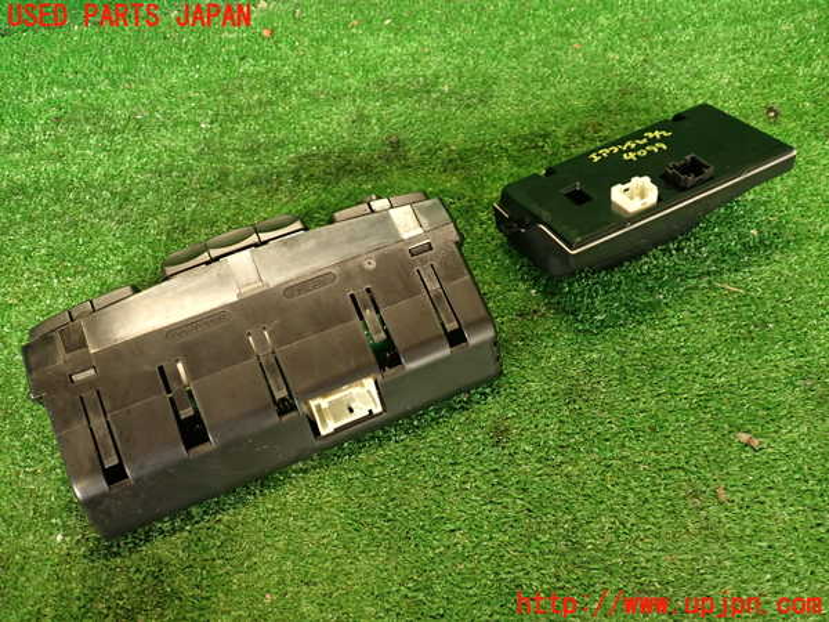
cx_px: 414
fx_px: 766
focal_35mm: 32
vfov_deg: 44.2
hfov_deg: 56.8
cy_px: 311
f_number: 2.4
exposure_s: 1/30
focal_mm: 5.79
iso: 320
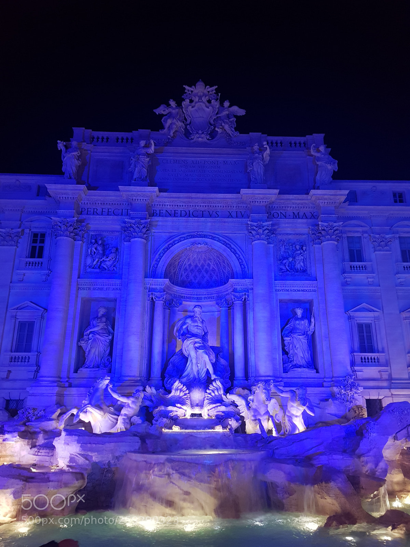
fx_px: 411
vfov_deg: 67.3
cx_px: 205
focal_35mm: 26
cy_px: 274
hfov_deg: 53.1
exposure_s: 1/21
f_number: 1.7
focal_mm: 4.2
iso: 200
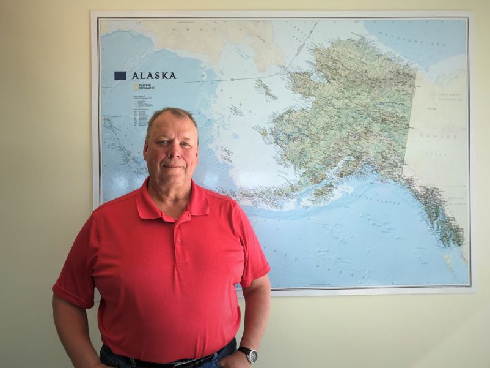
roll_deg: +0.7
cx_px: 244
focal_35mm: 29
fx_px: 410
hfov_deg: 61.7
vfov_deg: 48.2
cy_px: 188
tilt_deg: +1.0
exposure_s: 1/248
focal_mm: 3.99
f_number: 1.8
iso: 20
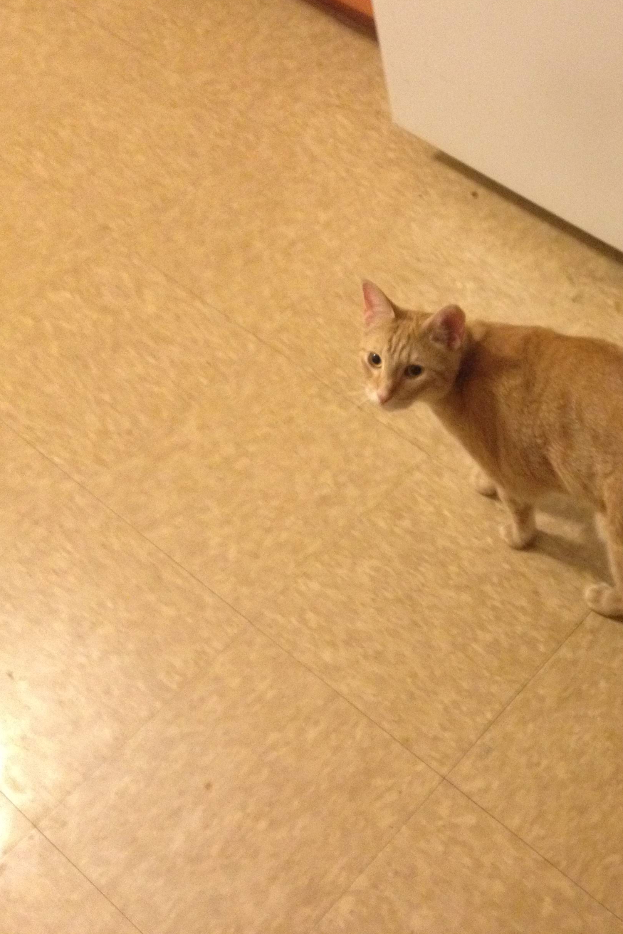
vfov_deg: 40.3
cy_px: 466
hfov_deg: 26.5
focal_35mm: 49
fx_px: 1272
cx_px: 579
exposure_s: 1/15
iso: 400
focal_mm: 4.28
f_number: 2.4
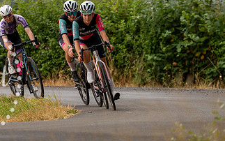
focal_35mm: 503
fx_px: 3085
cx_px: 84
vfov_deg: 2.6
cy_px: 66
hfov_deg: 4.2
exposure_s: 1/1000
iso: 400
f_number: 2.8
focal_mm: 170
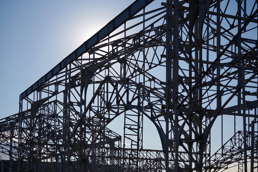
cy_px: 86
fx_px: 502
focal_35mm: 70
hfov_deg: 28.8
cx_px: 129
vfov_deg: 19.5
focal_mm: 70
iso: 64
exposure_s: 1/4000
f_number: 3.5
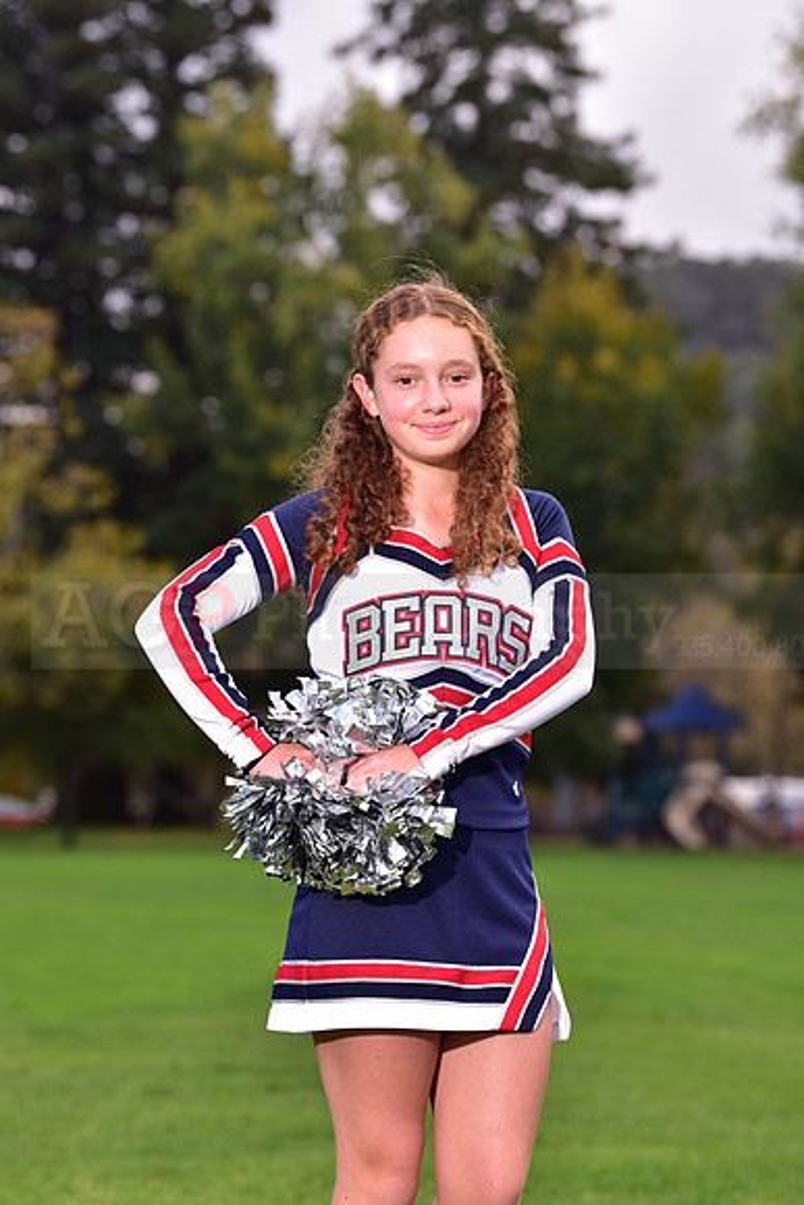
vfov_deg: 16.4
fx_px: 4185
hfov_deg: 11.0
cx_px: 402
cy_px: 602
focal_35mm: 125
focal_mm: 125
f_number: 5
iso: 200
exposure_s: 1/250
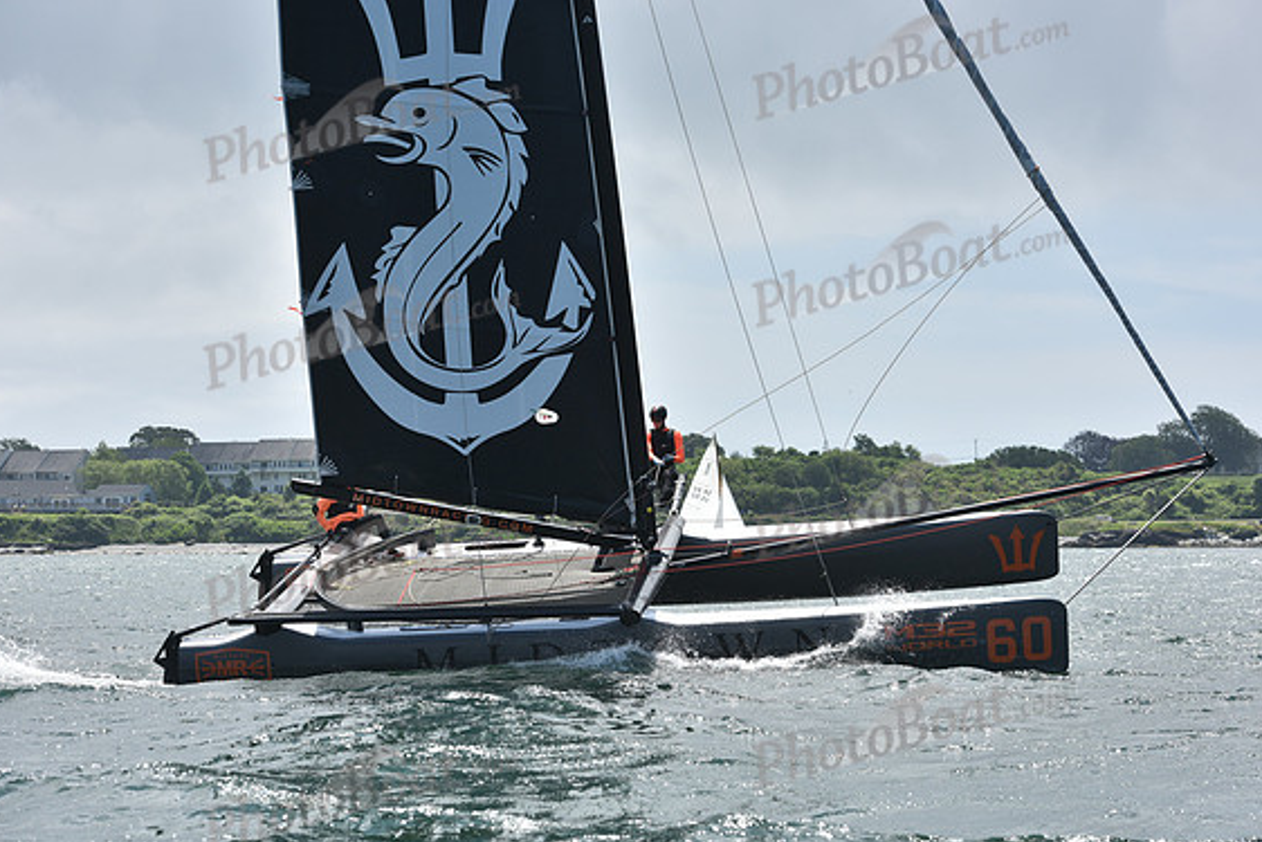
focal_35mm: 95
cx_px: 638
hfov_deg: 21.5
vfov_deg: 14.4
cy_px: 417
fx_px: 3331
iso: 250
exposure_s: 1/1250
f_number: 7.1
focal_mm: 92
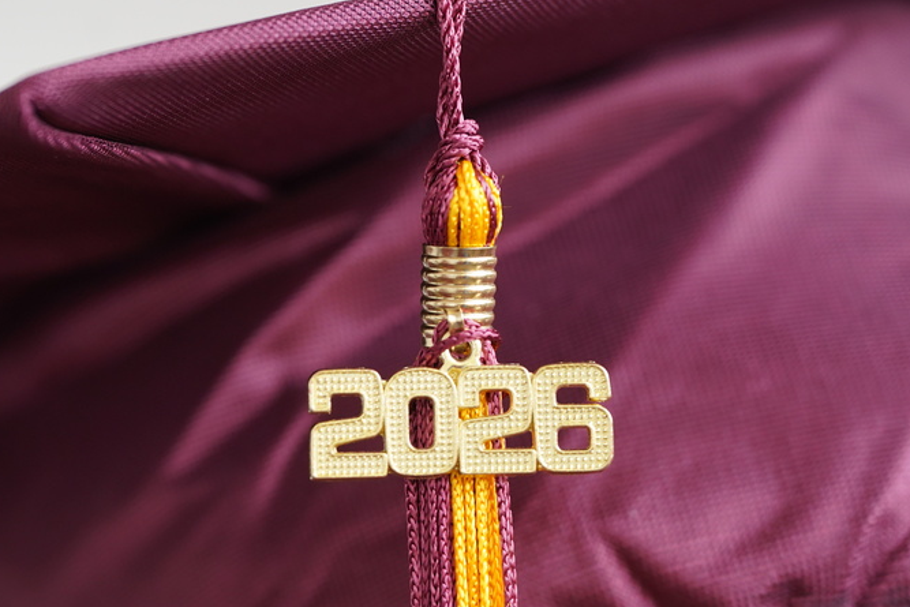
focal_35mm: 307
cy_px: 409
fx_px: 7761
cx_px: 374
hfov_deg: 6.7
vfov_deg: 4.5
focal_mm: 200
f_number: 4
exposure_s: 1/250
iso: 1000
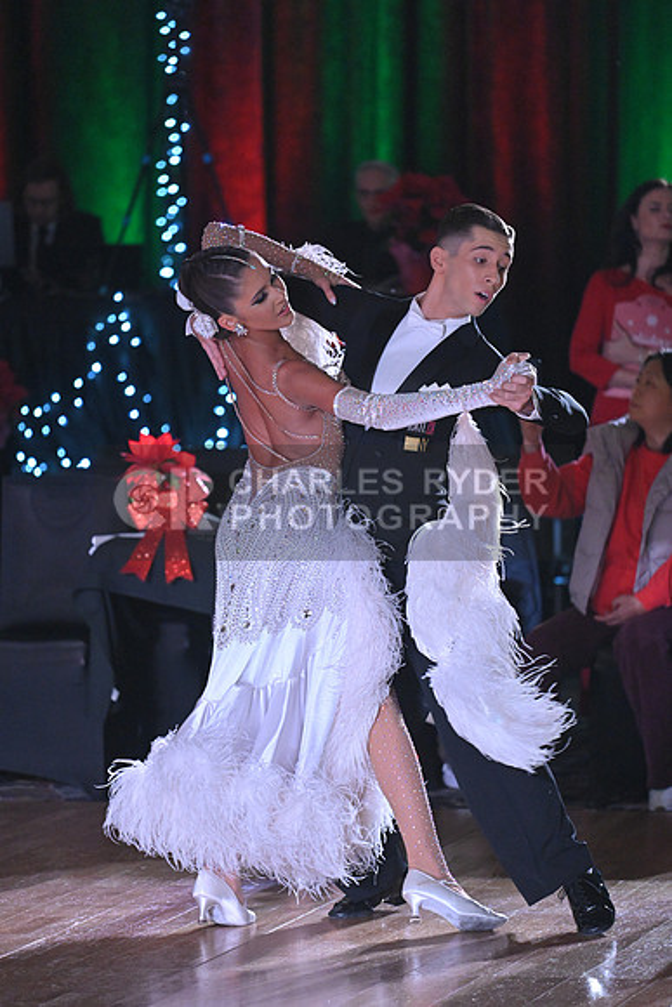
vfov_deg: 10.3
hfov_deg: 6.9
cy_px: 504
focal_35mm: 200
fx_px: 5596
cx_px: 336
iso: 4000
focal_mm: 200
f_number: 4
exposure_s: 1/400
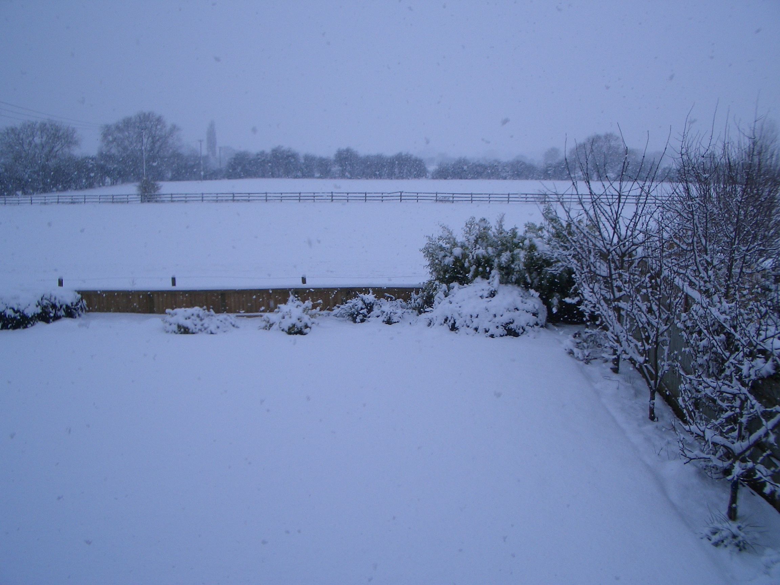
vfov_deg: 40.7
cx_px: 390
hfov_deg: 52.6
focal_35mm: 35
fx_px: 789
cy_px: 292
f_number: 4.3
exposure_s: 1/320
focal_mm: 5.8
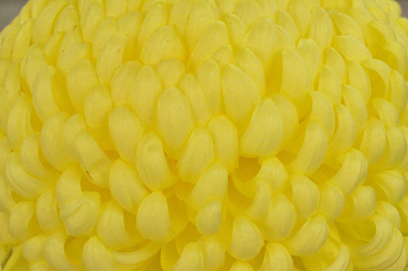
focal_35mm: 82
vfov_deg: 16.5
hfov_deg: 24.6
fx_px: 934
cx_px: 204
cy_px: 136
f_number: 10
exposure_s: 1/400
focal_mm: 55
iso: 3200
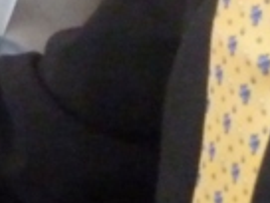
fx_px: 1981
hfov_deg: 7.7
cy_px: -366
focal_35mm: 254
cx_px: 378
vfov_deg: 5.5
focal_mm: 6.1
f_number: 3.6
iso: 800
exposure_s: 1/30
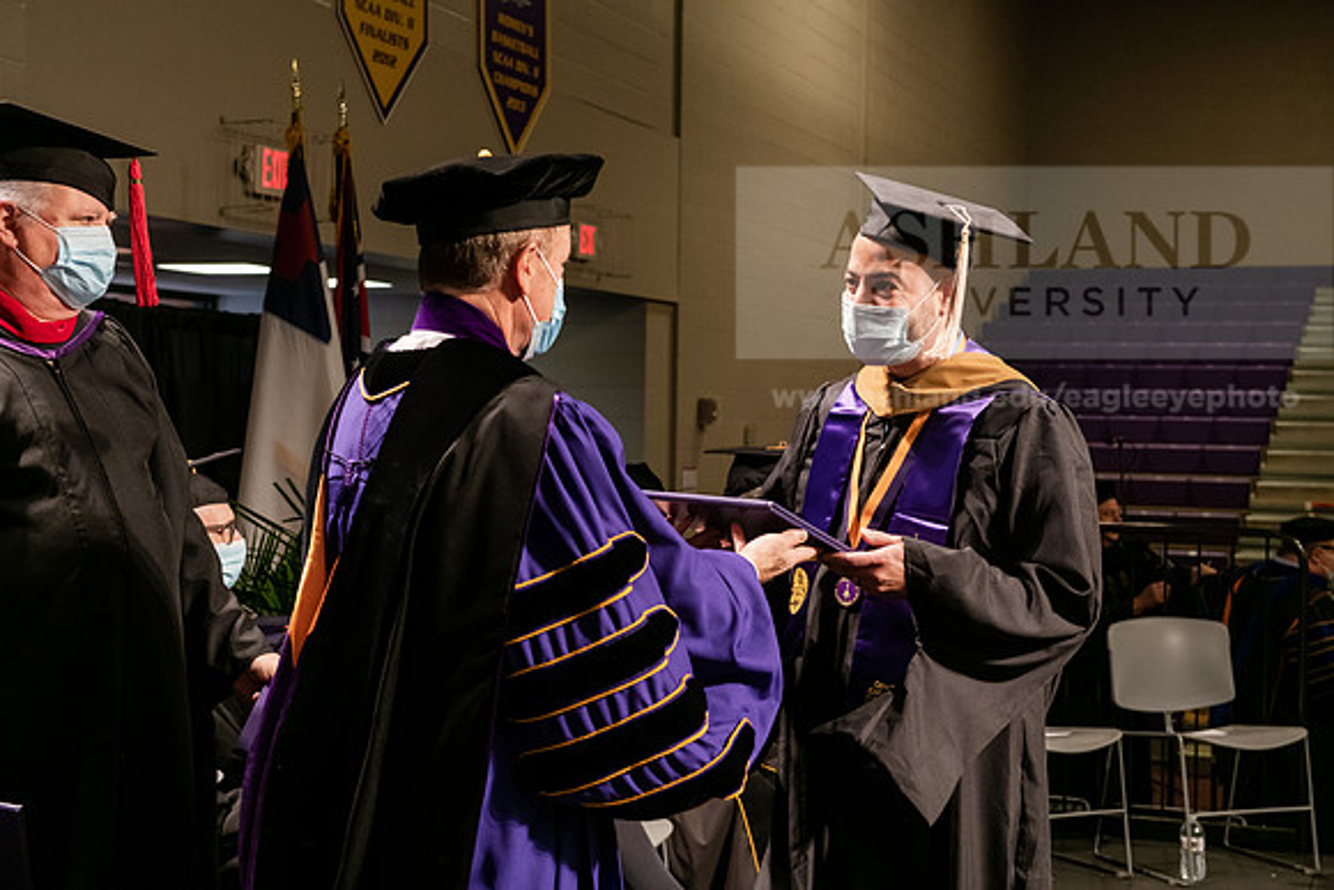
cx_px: 667
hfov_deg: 33.4
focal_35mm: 60
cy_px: 445
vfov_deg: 22.6
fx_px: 2224
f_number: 6.3
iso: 1600
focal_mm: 60
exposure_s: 1/200
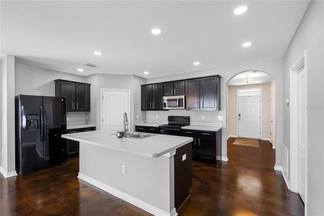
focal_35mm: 16
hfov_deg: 96.7
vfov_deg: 73.7
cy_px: 108
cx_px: 162
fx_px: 144
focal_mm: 16
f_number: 8
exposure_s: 1/4
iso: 1600
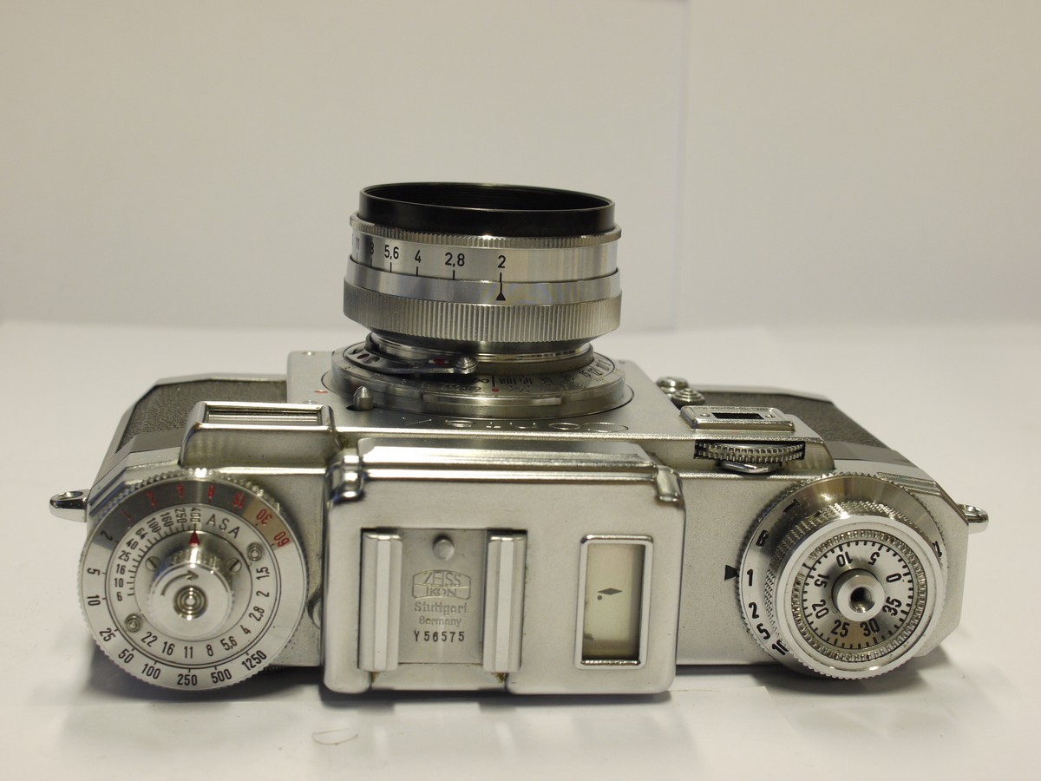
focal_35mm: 60
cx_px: 520
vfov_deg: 24.4
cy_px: 390
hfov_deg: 32.2
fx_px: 1804
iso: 400
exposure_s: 1/20
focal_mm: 30
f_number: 8
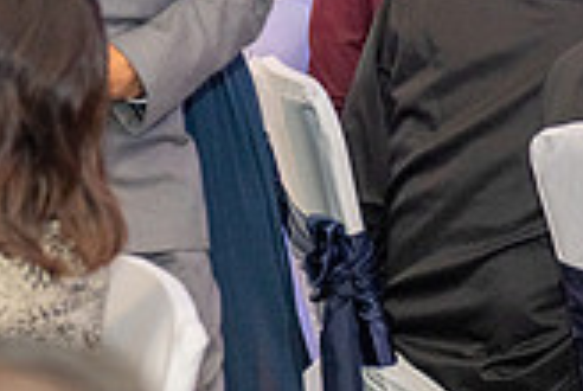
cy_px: -155
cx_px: 192
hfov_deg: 8.3
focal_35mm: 247
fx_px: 4007
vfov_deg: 5.5
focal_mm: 70
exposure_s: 1/160
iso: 1600
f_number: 3.5
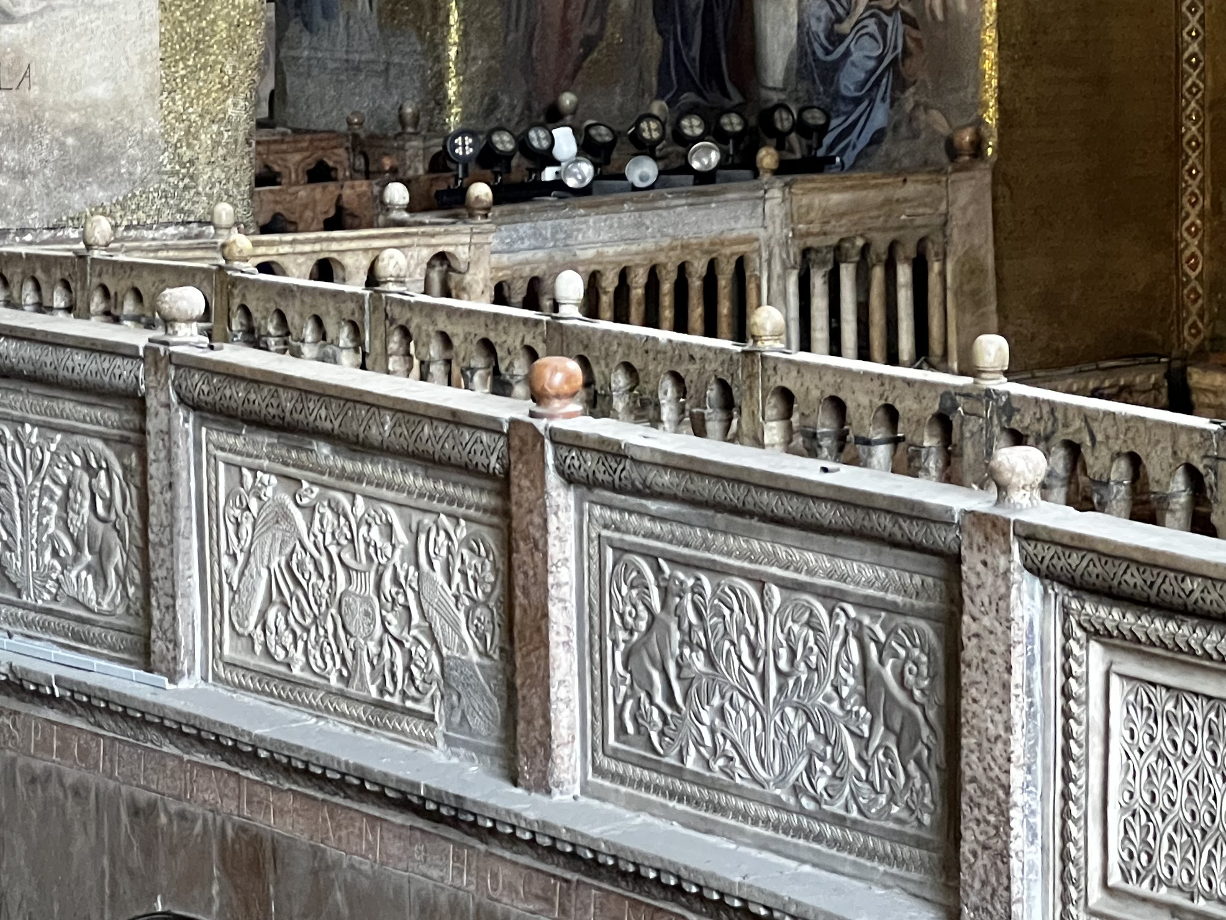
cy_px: 195
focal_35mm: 156
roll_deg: +1.3
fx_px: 5526
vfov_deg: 9.5
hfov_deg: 12.6
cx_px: 886
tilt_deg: -4.2
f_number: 2.8
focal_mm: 9
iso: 800
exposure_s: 1/25
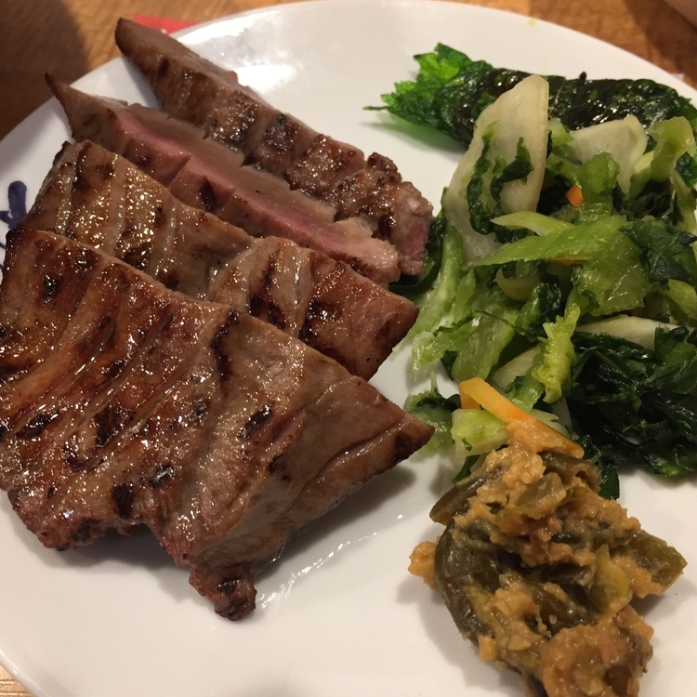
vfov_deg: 47.2
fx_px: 797
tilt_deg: -56.3
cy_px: 349
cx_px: 322
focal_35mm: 35
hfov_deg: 47.2
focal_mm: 4.15
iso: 80
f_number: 2.2
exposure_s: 1/30
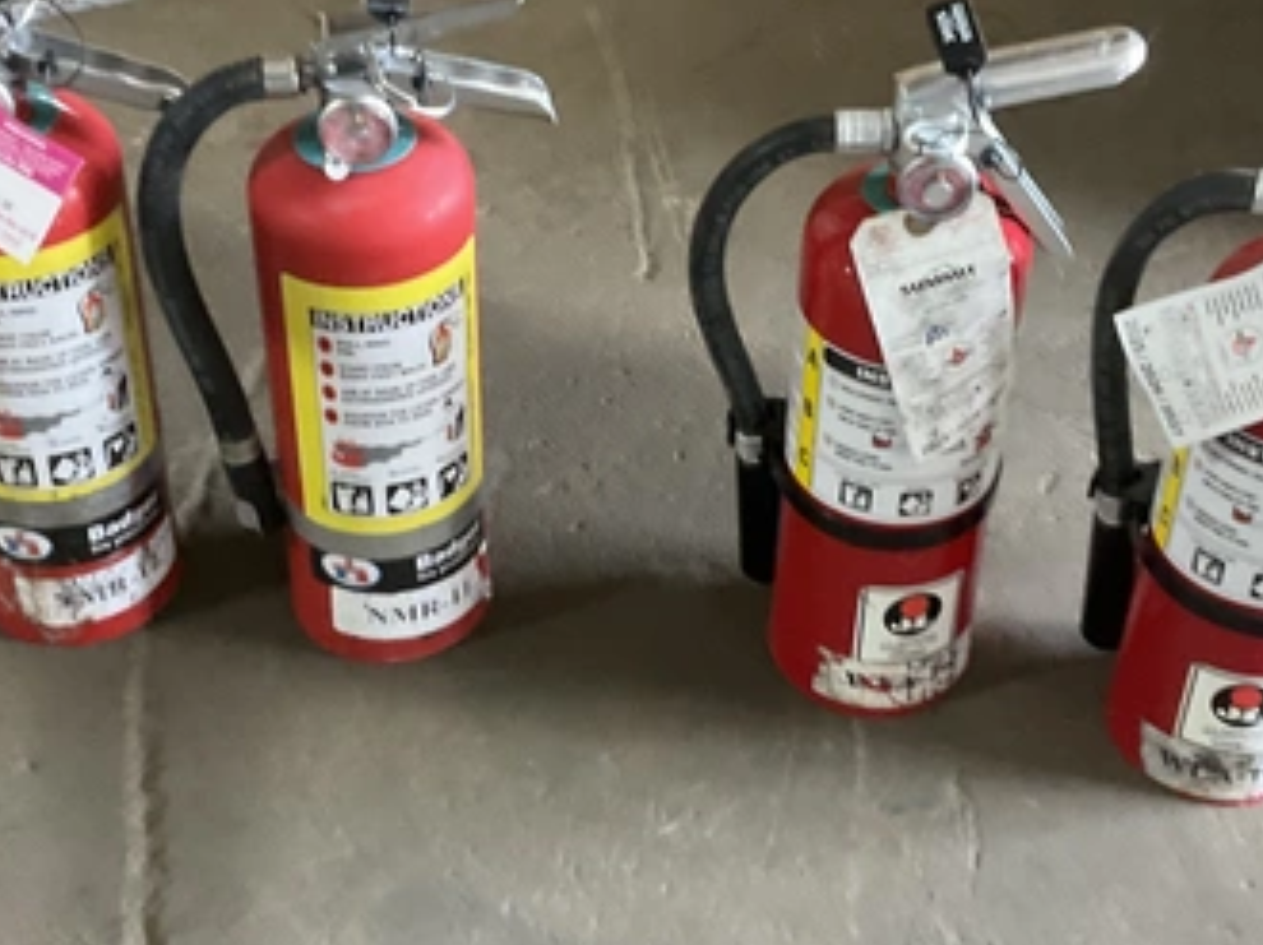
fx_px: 2406
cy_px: 415
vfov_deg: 22.2
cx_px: 654
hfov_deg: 29.4
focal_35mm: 66
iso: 320
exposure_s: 1/60
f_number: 1.8
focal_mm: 3
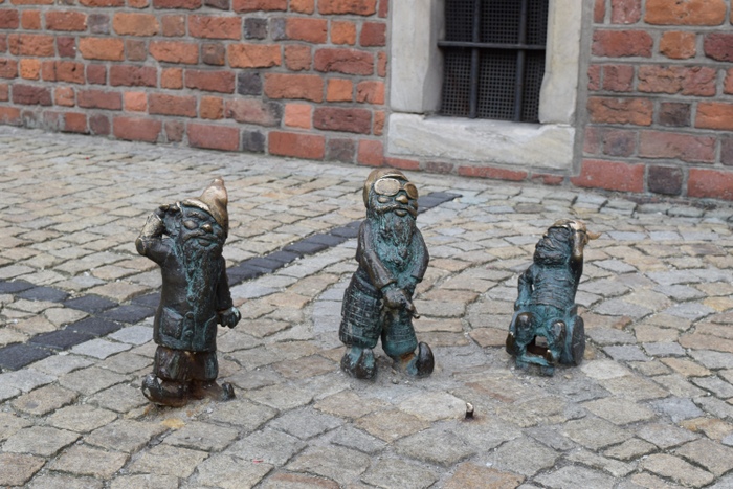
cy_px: 244
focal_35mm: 54
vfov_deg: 25.1
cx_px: 366
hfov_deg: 36.9
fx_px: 1100
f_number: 8
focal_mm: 36
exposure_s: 1/250
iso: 320
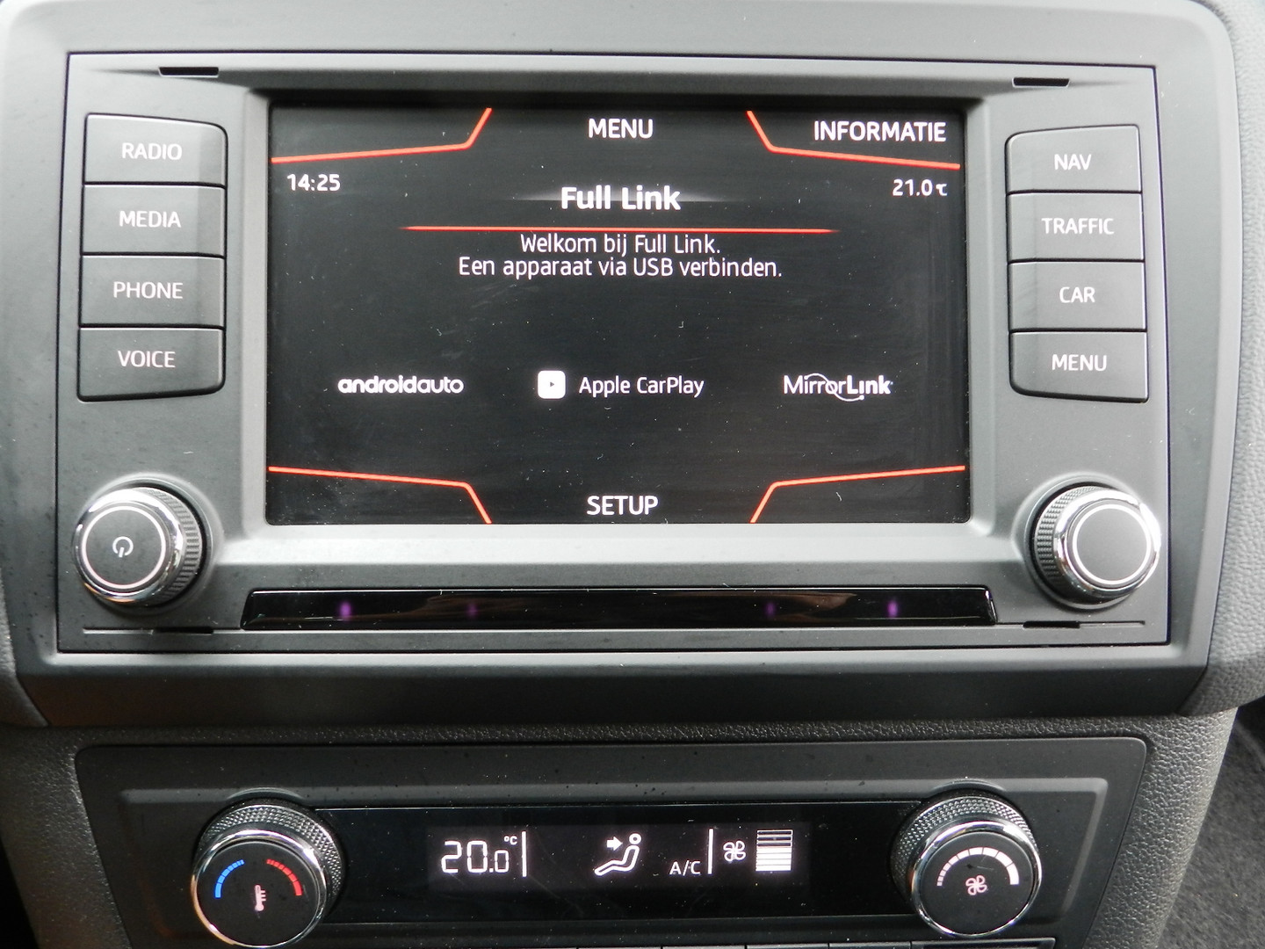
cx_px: 632
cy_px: 474
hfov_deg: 56.8
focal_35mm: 32
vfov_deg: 44.2
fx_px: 1169
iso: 400
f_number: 3.7
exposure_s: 1/25
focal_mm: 5.6
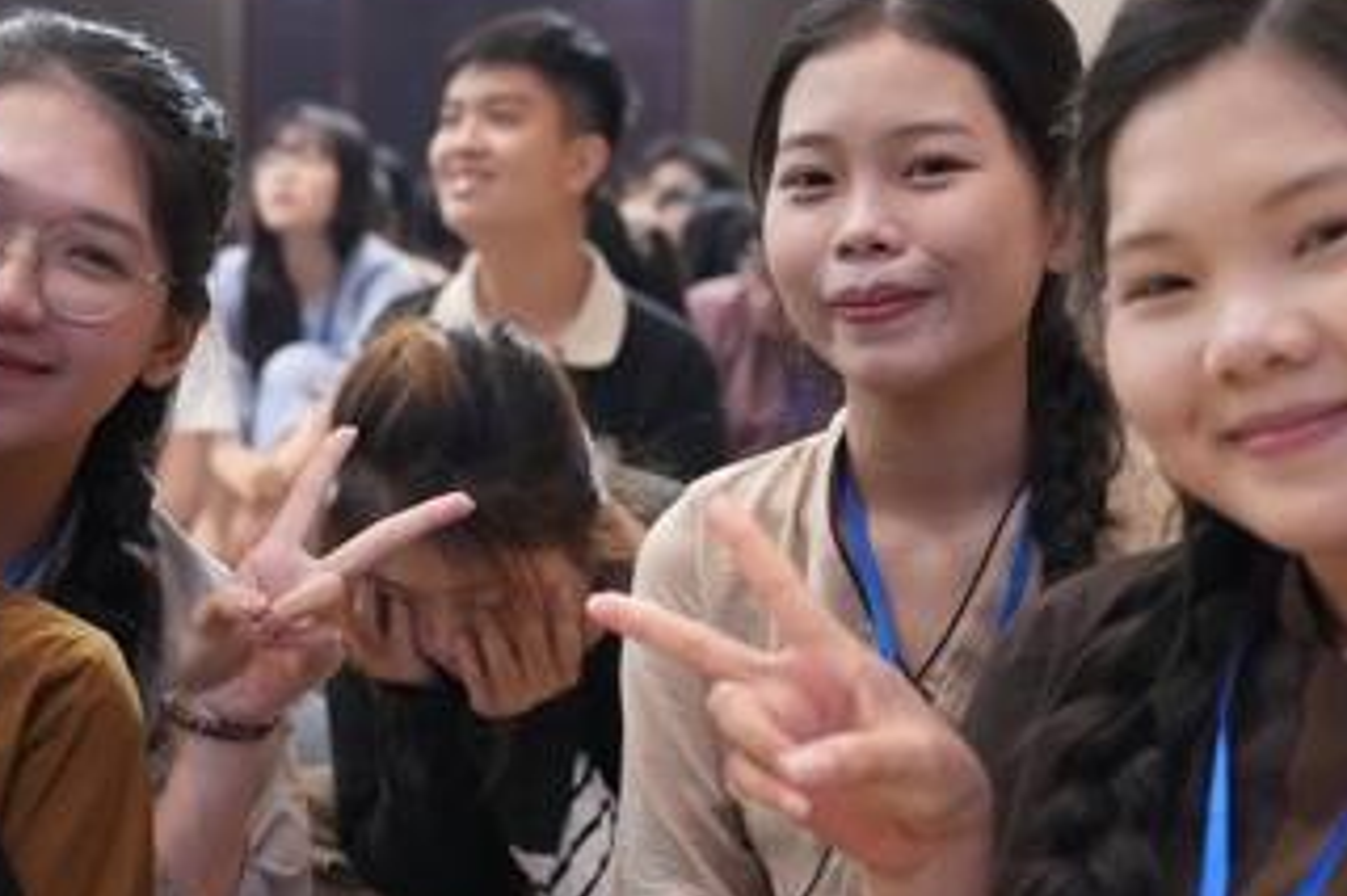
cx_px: 429
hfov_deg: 28.3
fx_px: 2655
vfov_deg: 19.1
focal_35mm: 71
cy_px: 646
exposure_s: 1/200
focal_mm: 35
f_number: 2.8
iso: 5000
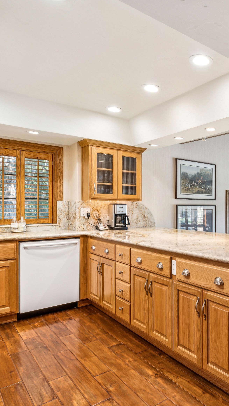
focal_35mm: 26
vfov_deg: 70.9
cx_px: 237
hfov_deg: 38.1
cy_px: 206
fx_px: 286
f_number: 13
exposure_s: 1/2
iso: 100
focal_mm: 16.3
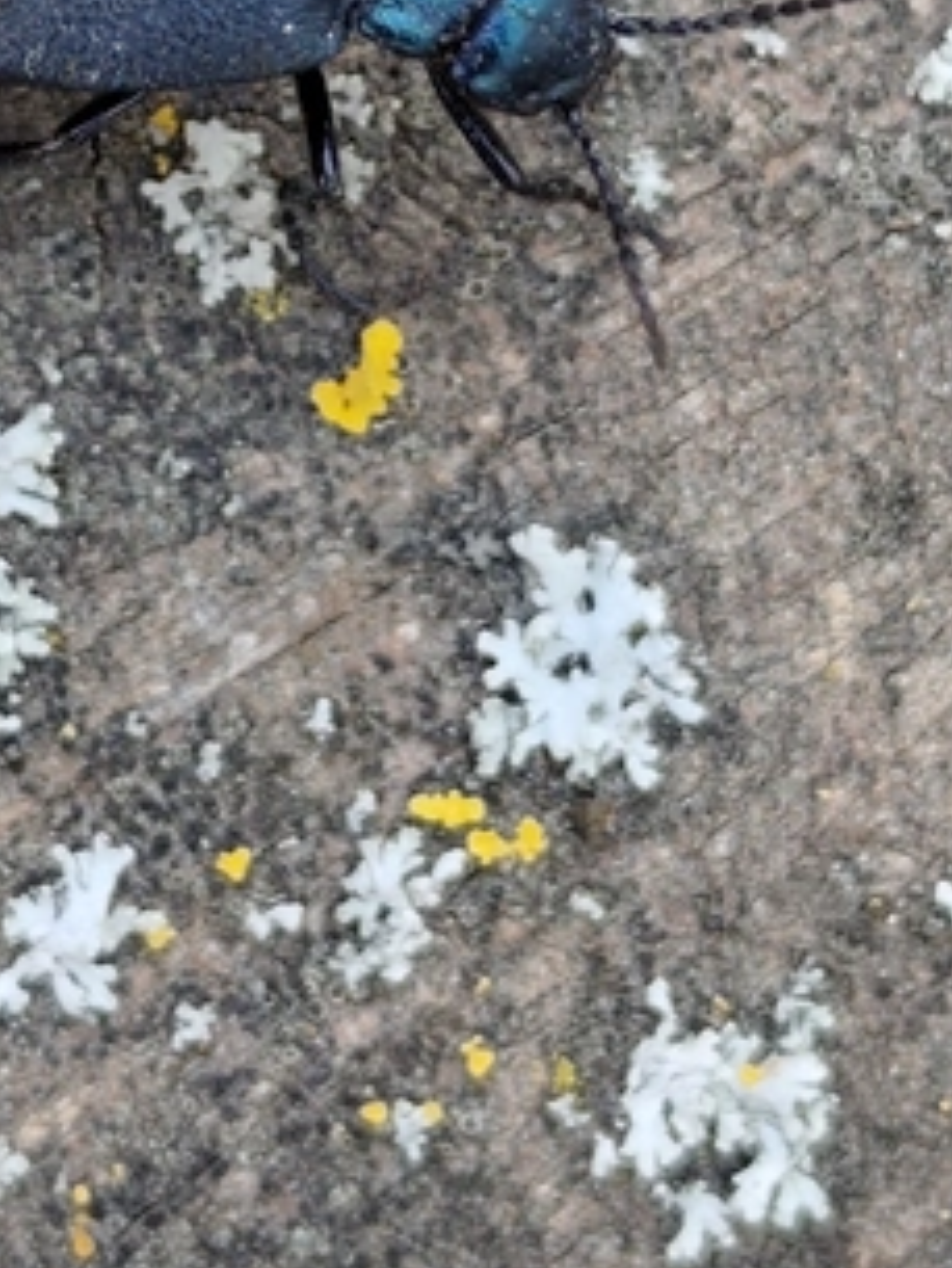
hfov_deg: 7.7
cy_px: 58
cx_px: 399
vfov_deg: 10.2
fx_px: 7072
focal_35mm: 193
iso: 125
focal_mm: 6.19
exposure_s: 1/100
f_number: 1.65
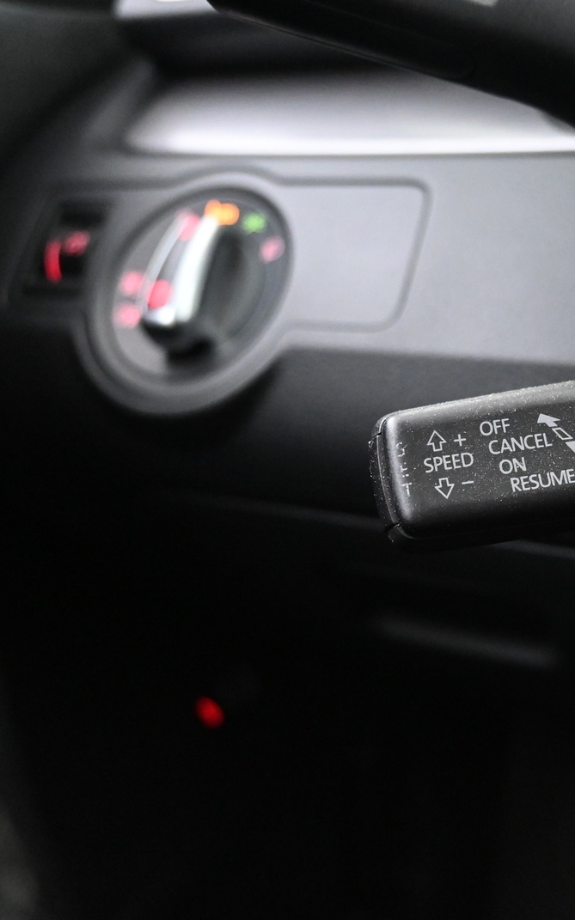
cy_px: 463
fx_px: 928
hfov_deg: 32.8
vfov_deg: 52.8
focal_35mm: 37
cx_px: 508
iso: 5000
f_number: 3.5
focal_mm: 16
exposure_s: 1/25
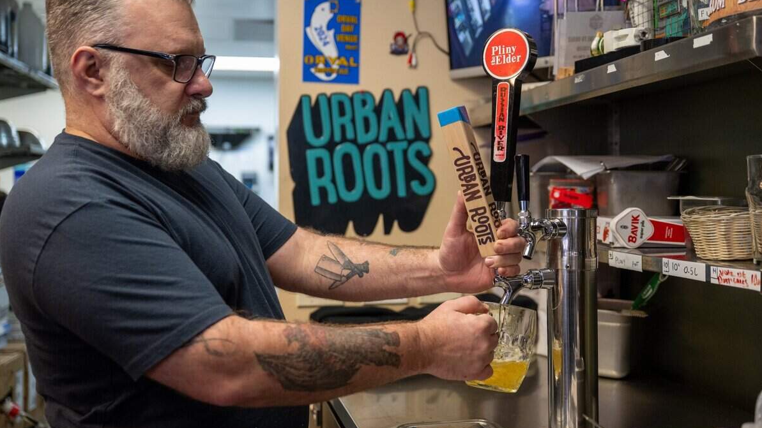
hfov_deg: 51.6
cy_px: 202
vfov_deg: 30.4
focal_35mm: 39
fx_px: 788
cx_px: 381
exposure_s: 1/200
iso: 1250
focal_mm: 37
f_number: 2.8
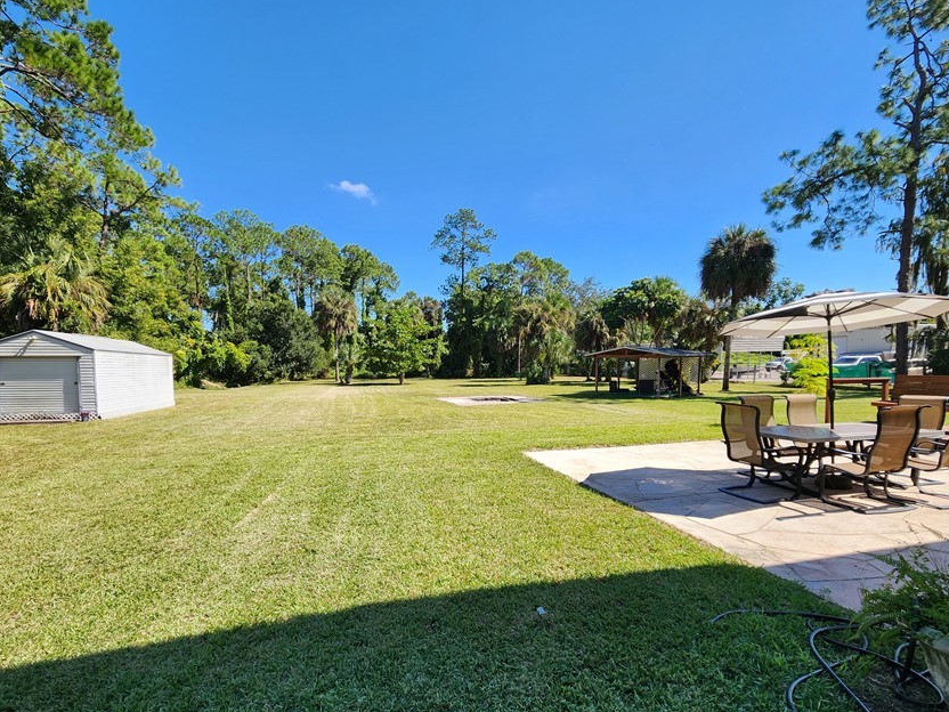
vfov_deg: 77.7
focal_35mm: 16
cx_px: 464
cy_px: 405
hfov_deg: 94.5
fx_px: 439
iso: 50
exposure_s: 1/1173
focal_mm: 2.2
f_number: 2.2
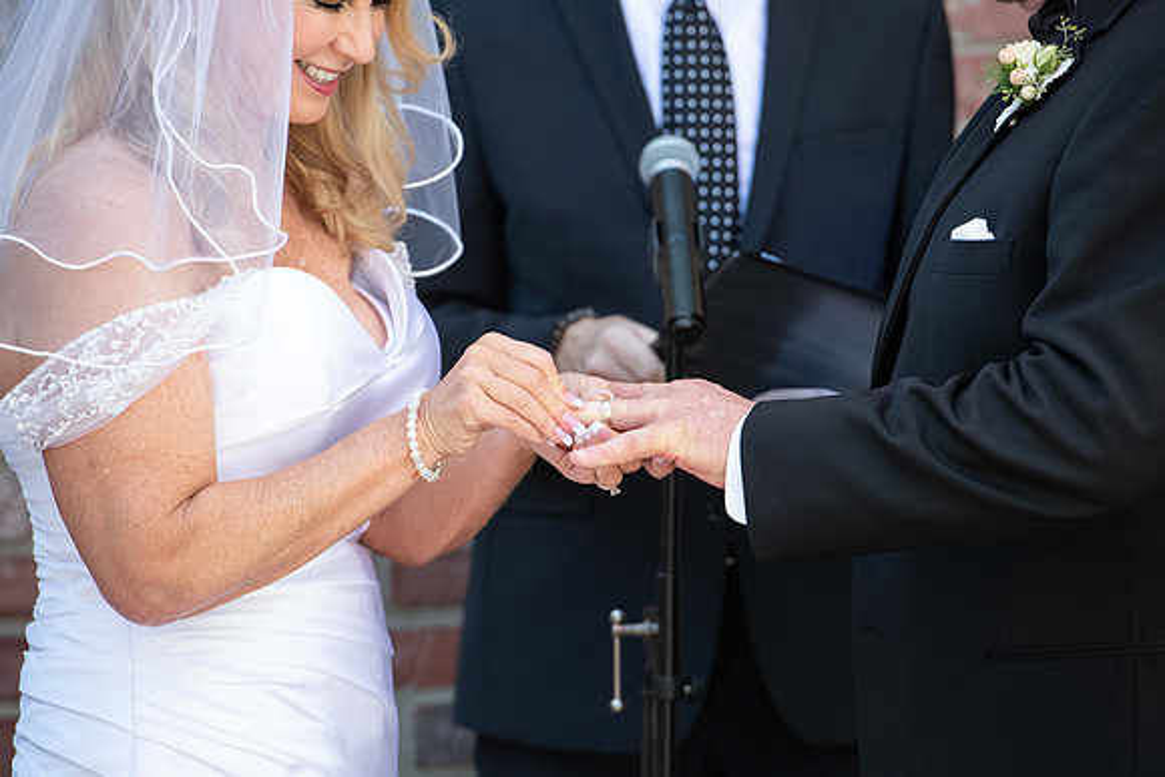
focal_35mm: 200
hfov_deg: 10.3
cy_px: 388
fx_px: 6473
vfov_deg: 6.9
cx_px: 582
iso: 1250
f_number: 5
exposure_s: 1/640
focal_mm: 200
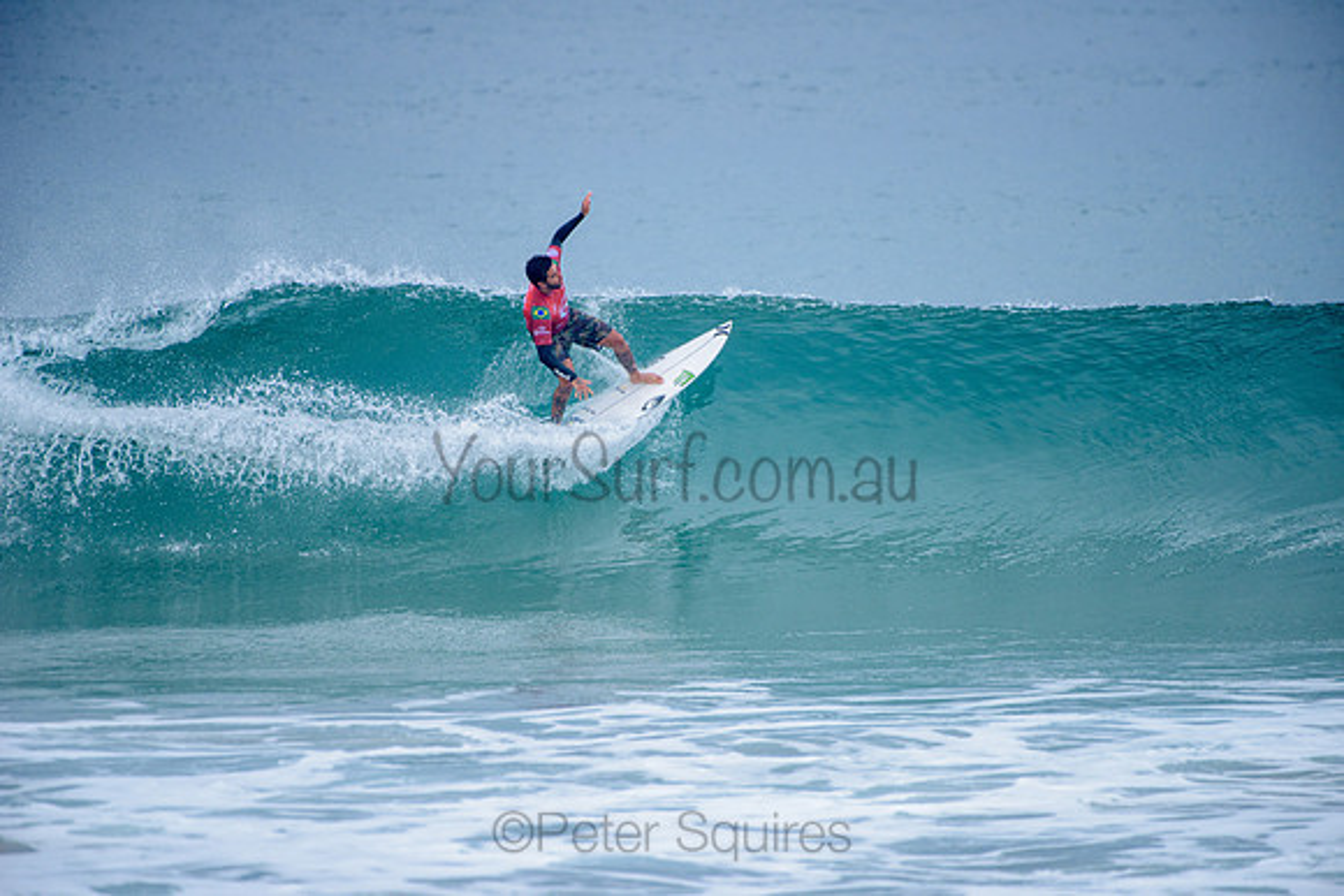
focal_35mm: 500
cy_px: 448
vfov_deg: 2.8
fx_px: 18670
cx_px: 672
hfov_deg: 4.1
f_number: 5.6
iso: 360
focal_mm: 500
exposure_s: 1/1250
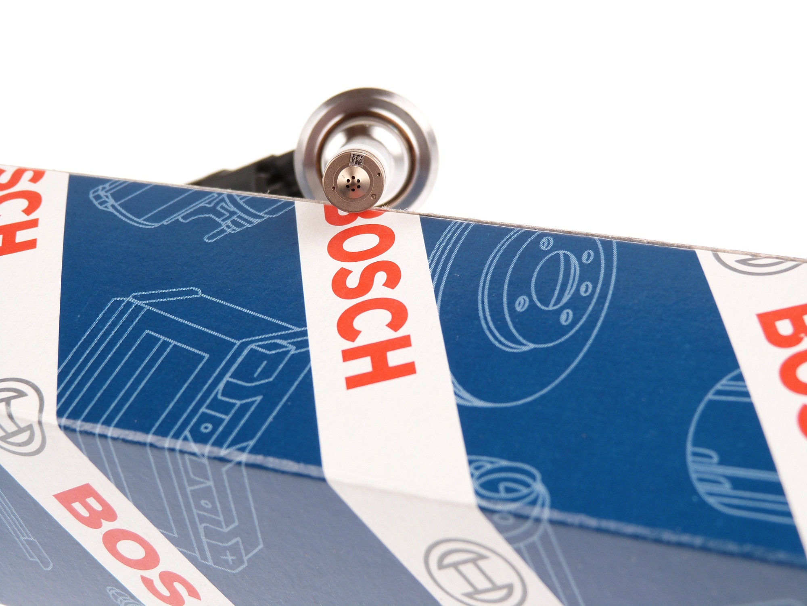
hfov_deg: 26.7
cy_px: 303
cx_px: 404
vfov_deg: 20.2
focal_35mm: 73
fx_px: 1702
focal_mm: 13.2
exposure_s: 1/80
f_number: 3.3
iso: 100
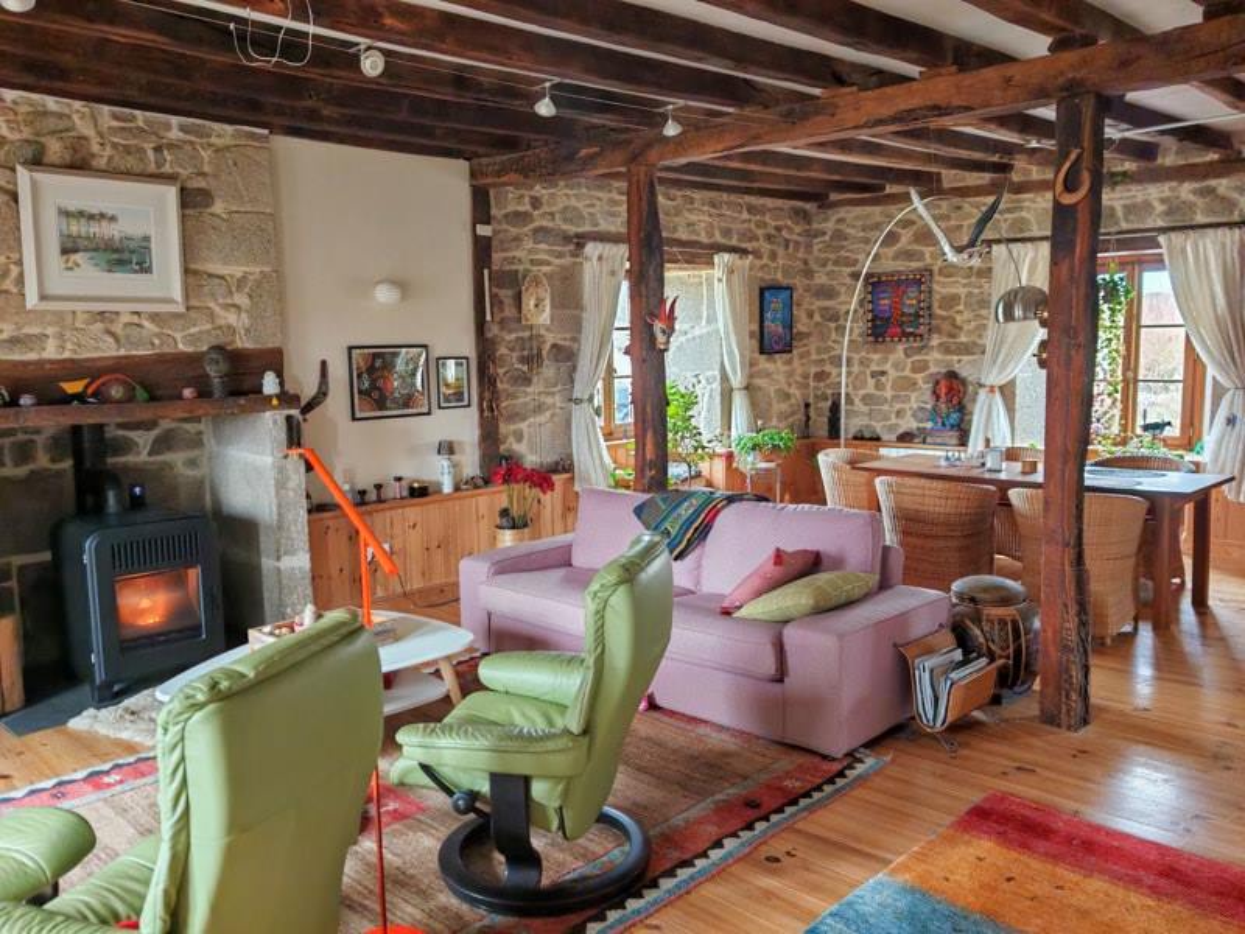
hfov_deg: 65.3
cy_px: 467
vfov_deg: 51.4
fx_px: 971
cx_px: 622
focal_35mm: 27
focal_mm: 6.83
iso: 160
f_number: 1.4
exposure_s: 1/100
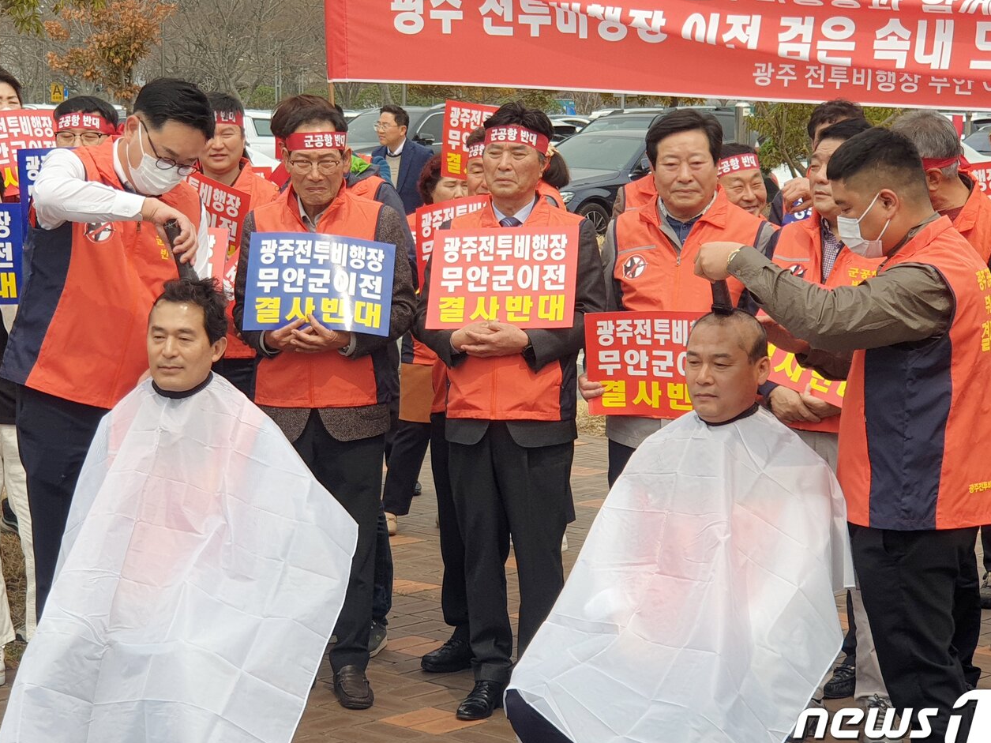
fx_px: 1660
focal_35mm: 58
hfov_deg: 33.2
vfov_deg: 25.2
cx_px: 471
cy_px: 351
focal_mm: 6
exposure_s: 1/703
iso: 100
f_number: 2.4
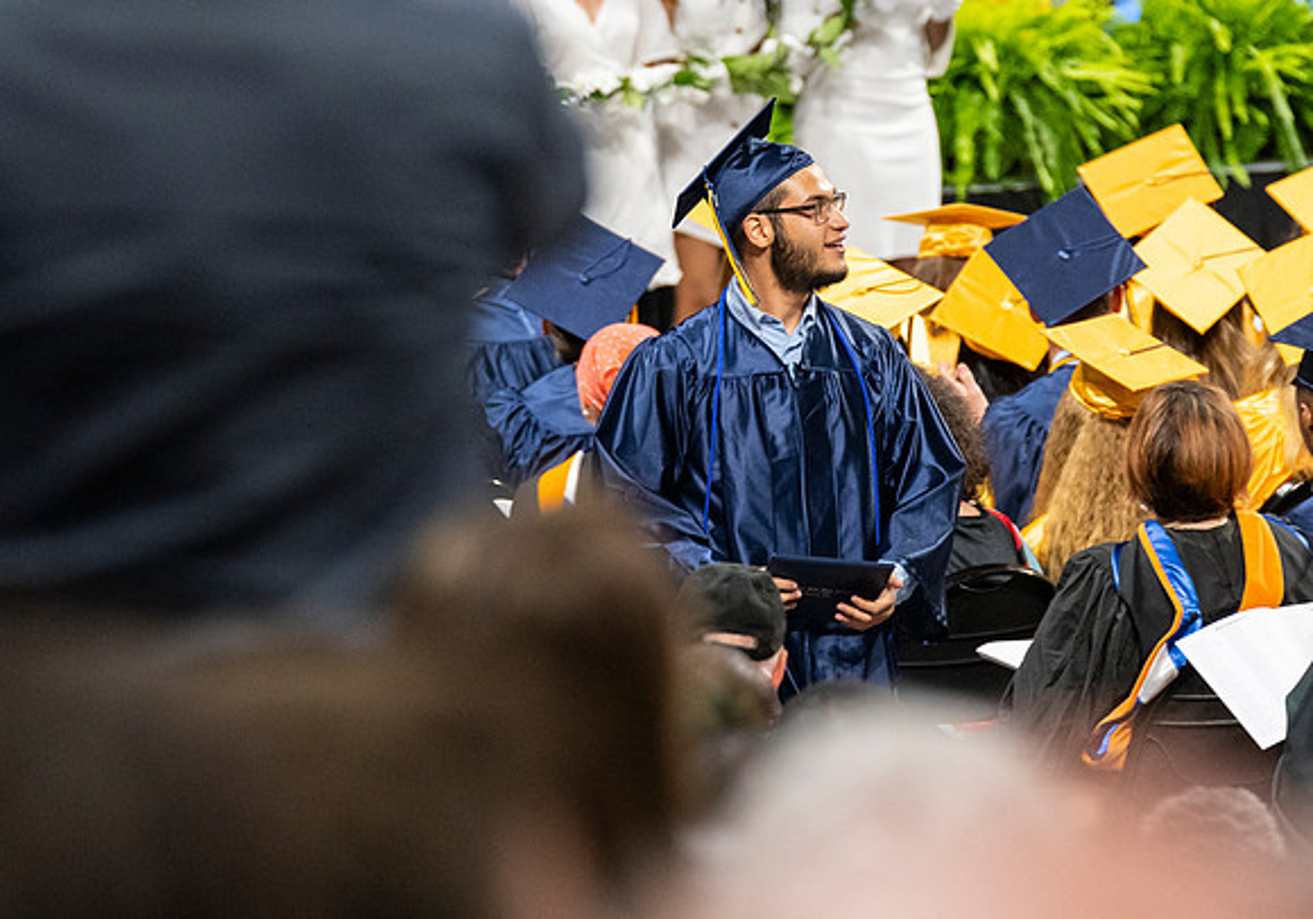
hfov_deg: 5.8
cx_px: 822
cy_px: 477
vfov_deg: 4.1
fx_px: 12874
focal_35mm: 348
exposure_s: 1/200
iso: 2000
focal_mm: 200
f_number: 4
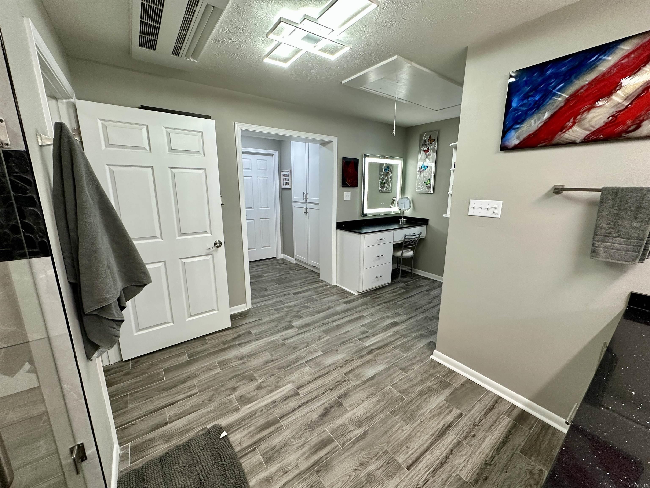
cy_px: 244
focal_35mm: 14
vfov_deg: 85.7
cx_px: 325
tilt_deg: -12.7
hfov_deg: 102.1
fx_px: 263
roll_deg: +0.2
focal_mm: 2.22
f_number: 2.2
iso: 250
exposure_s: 1/120
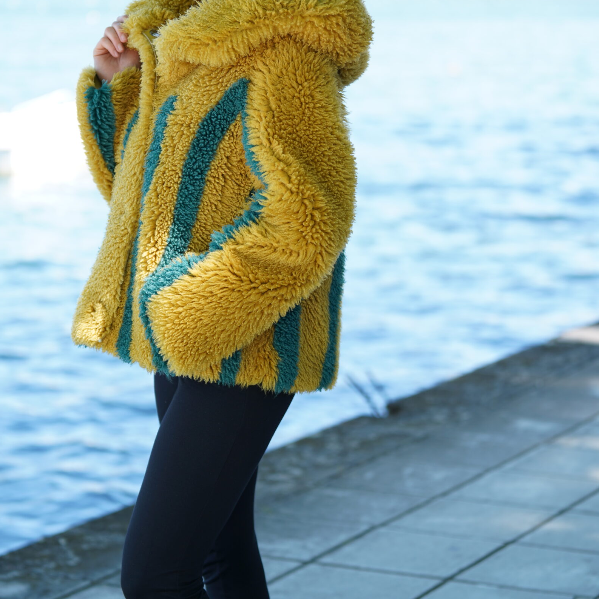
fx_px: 1879
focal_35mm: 96
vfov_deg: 18.0
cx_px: 289
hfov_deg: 18.1
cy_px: 182
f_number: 2.8
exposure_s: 1/250
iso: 125
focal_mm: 70
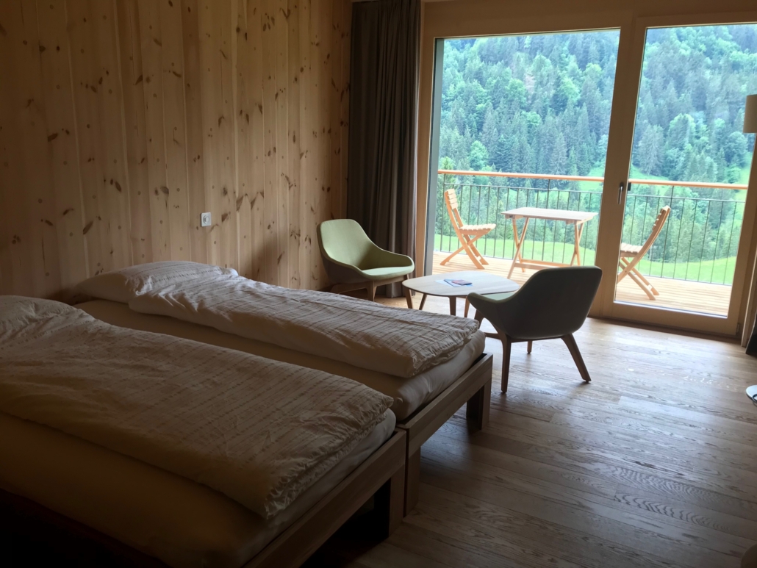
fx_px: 612
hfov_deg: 63.4
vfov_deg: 49.8
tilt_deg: -11.8
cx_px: 378
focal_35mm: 28
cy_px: 284
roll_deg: -0.7
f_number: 1.8
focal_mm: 3.99
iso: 25
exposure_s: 1/100
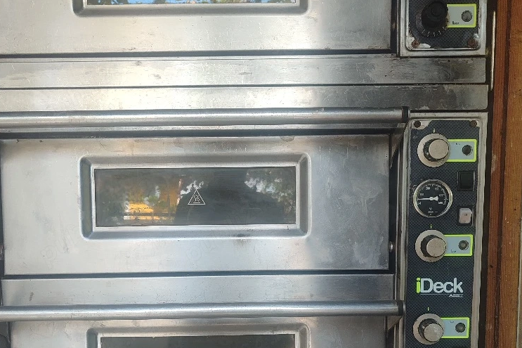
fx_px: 507
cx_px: 259
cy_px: 237
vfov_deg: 37.4
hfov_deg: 54.4
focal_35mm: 35
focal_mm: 5.95
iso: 266
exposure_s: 1/100
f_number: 1.89
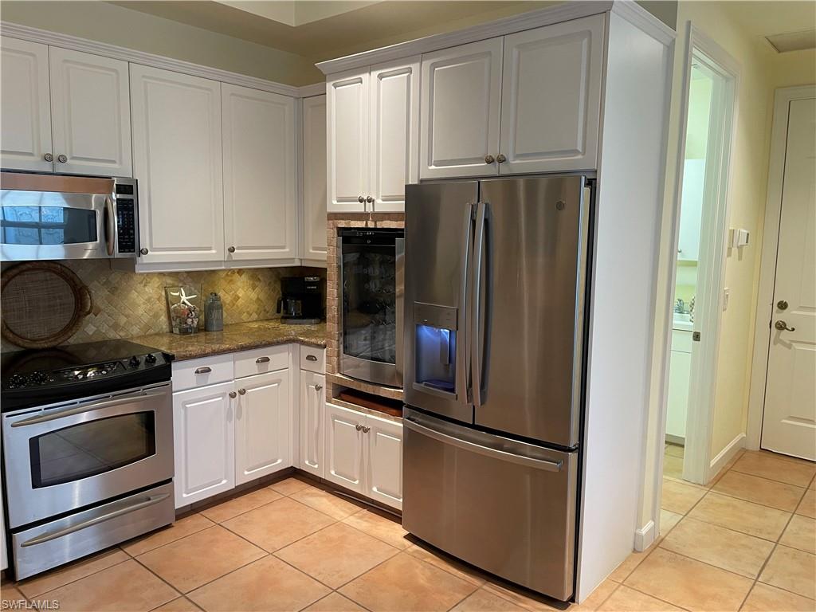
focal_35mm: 26
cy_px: 306
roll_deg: -1.4
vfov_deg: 53.1
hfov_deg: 67.3
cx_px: 408
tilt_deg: -7.9
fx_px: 613
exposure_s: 1/60
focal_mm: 4.2
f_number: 1.6
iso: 125
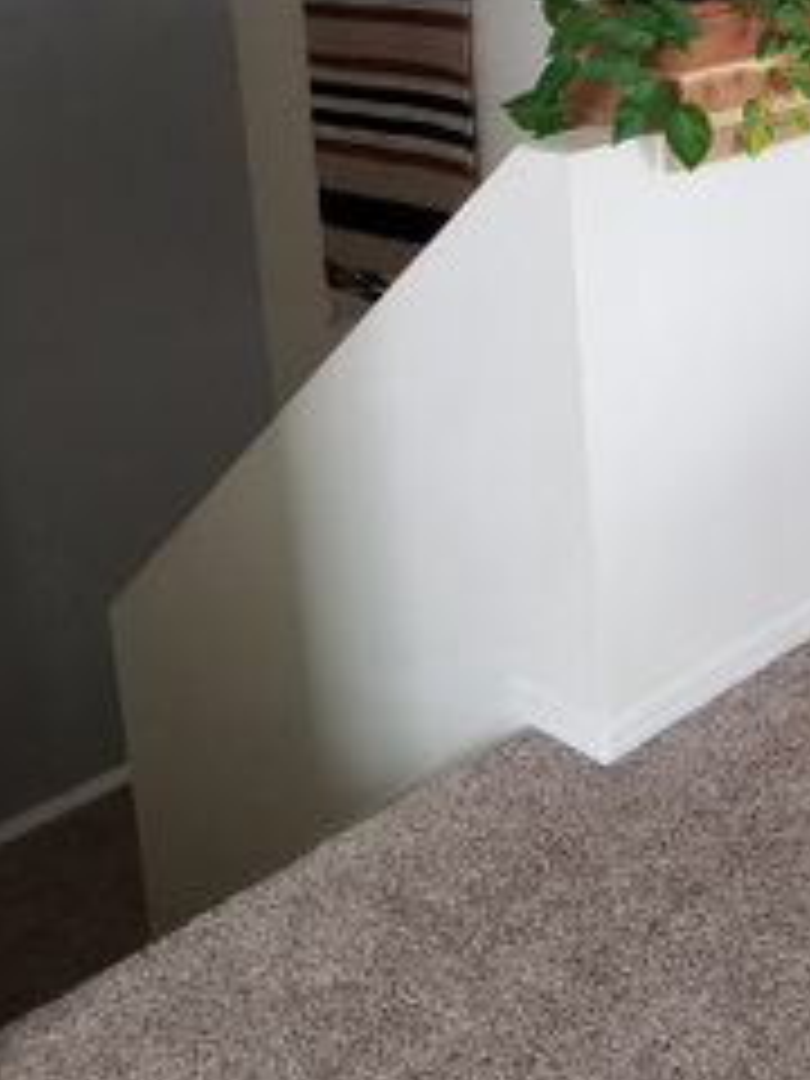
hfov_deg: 27.6
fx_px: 1622
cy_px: 162
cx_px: 621
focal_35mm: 52
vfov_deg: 35.2
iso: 160
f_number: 1.7
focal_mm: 4.3
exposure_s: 1/50
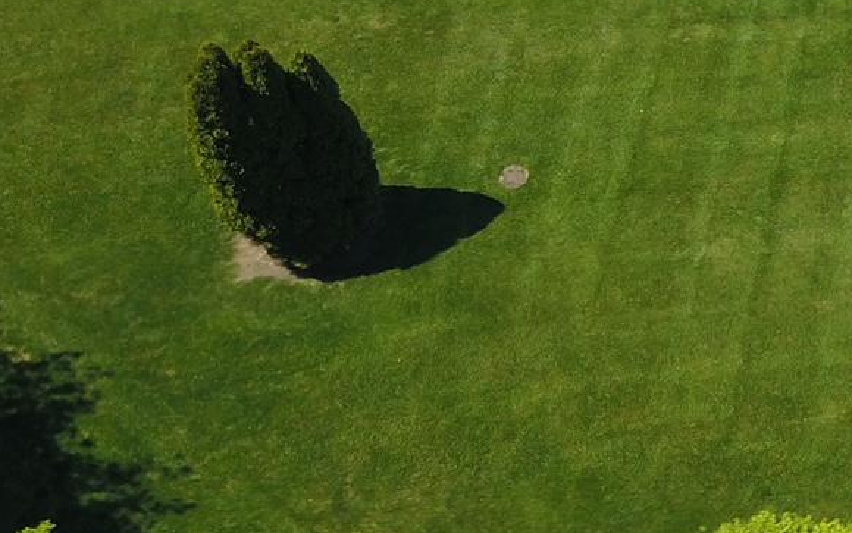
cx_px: 1209
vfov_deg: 13.7
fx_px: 2207
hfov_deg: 19.5
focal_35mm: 95
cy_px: 73
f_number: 2.2
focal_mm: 4.73
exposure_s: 1/808
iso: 100
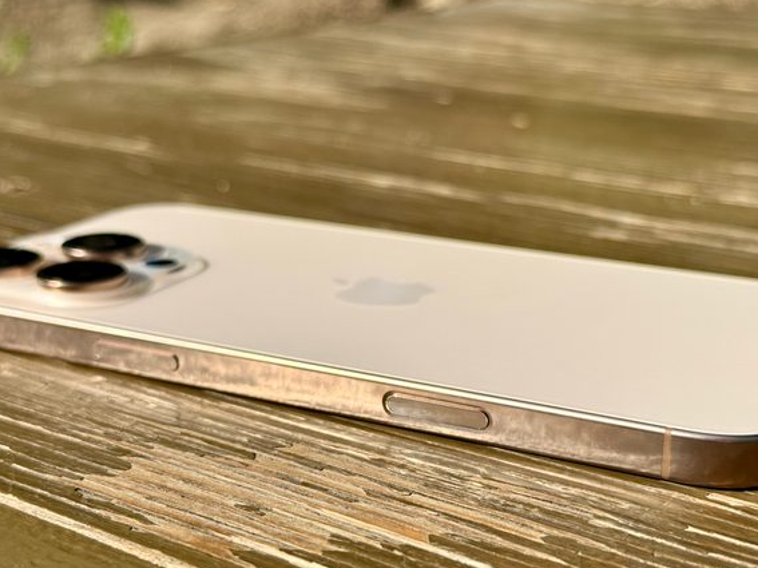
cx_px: 394
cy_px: 357
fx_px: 1335
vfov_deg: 24.0
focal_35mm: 61
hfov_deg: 31.7
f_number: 1.78
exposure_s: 1/5208
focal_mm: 6.76
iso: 64
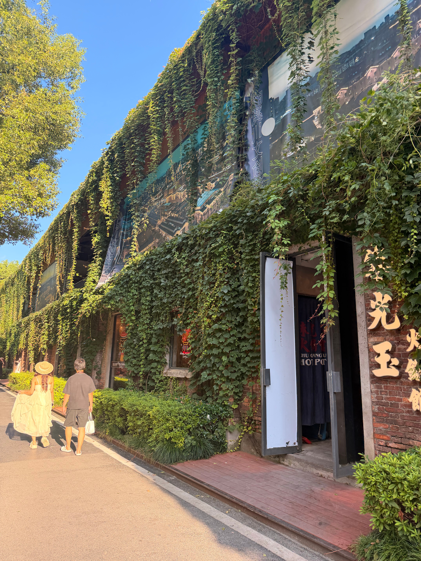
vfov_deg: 71.6
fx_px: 389
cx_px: 210
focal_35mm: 24
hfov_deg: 56.8
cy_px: 280
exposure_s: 1/488
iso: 100
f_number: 1.78
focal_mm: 6.76
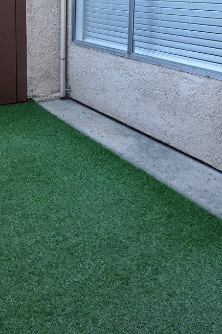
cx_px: 91
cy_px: 58
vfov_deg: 45.6
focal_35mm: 40
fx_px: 370
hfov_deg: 33.3
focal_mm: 8.8
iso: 500
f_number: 5.6
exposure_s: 1/60
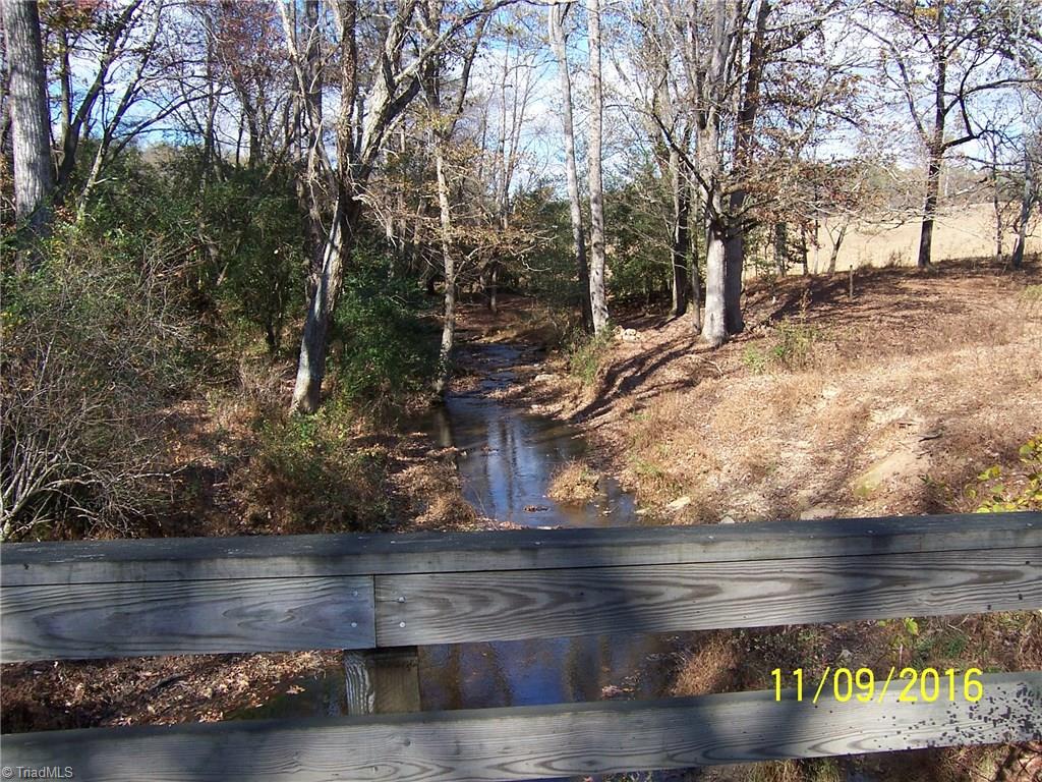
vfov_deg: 42.9
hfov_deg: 55.4
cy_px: 391
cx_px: 521
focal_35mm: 33
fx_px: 993
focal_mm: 5.5
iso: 80
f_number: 3.4
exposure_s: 1/350
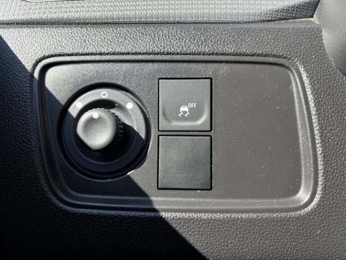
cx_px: 173
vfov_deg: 53.1
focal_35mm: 26
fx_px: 260
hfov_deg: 67.3
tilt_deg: -14.5
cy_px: 130
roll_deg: +0.3
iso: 50
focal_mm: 5.96
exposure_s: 1/275
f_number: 1.6
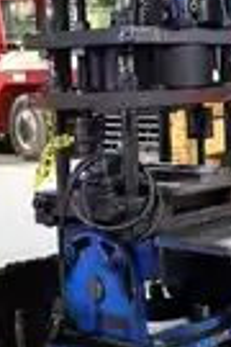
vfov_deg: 23.4
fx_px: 835
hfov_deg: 15.5
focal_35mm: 87
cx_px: 214
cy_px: 226
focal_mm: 19.5
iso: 4000
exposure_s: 1/30
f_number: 3.8
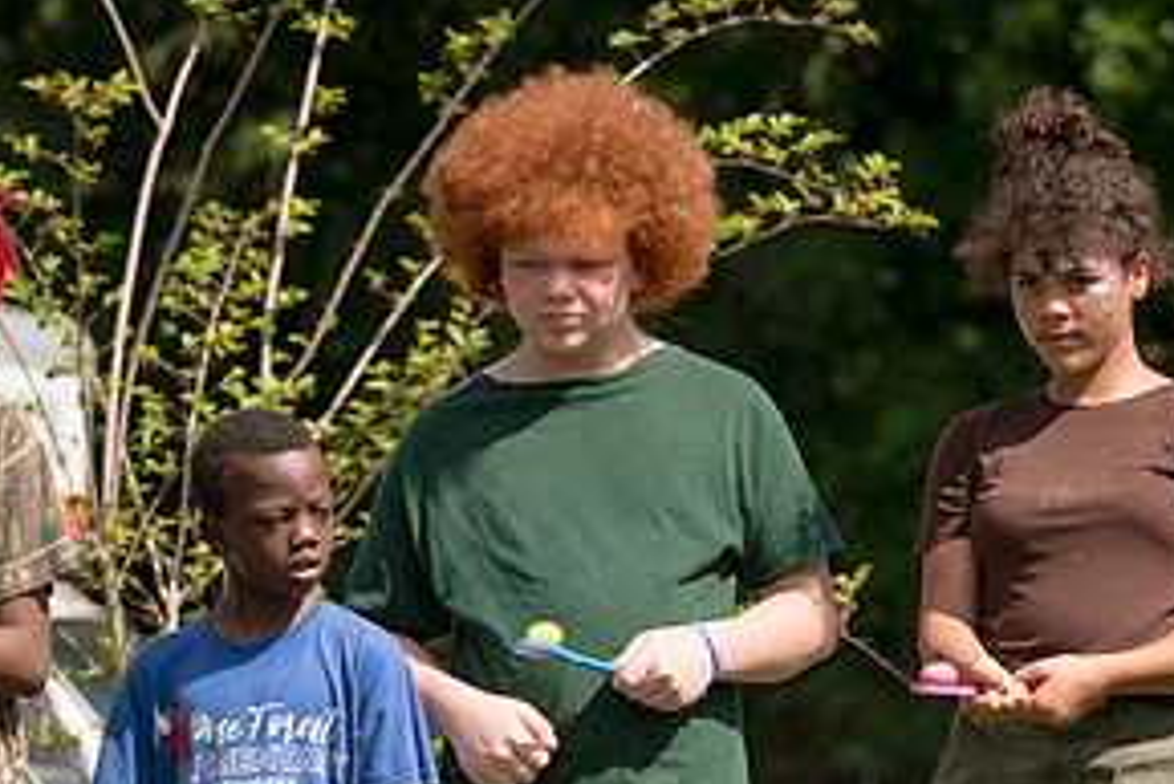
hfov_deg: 5.1
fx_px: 13116
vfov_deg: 3.4
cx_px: 622
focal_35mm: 402
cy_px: 741
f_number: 7.1
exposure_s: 1/320
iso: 110
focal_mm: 200
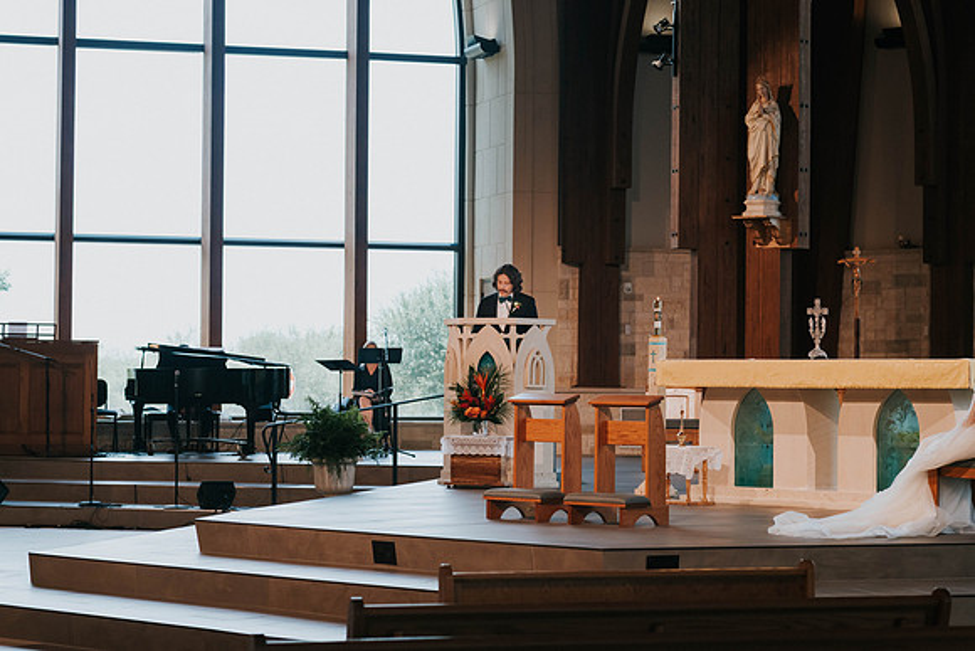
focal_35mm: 90
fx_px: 2449
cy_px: 321
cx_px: 469
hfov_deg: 22.5
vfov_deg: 15.1
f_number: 5.6
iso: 800
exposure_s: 1/200
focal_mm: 85
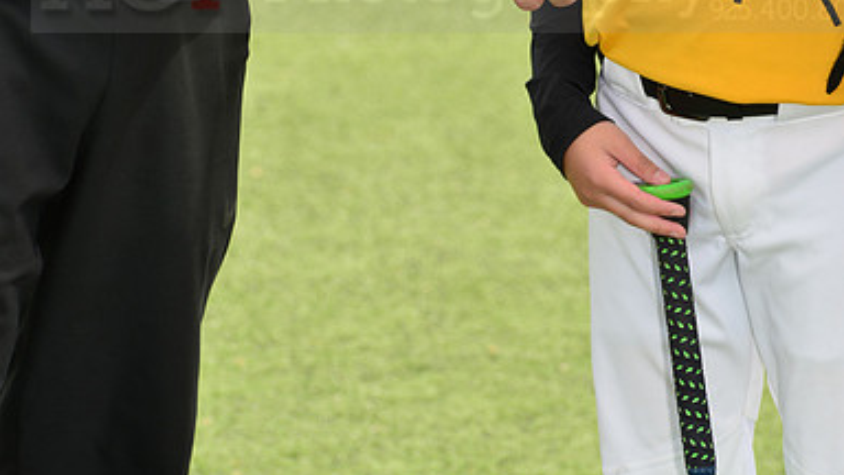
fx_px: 5662
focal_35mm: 253
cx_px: 423
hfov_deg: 8.5
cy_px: -37
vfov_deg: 4.8
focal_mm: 160
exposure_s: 1/250
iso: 200
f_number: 9
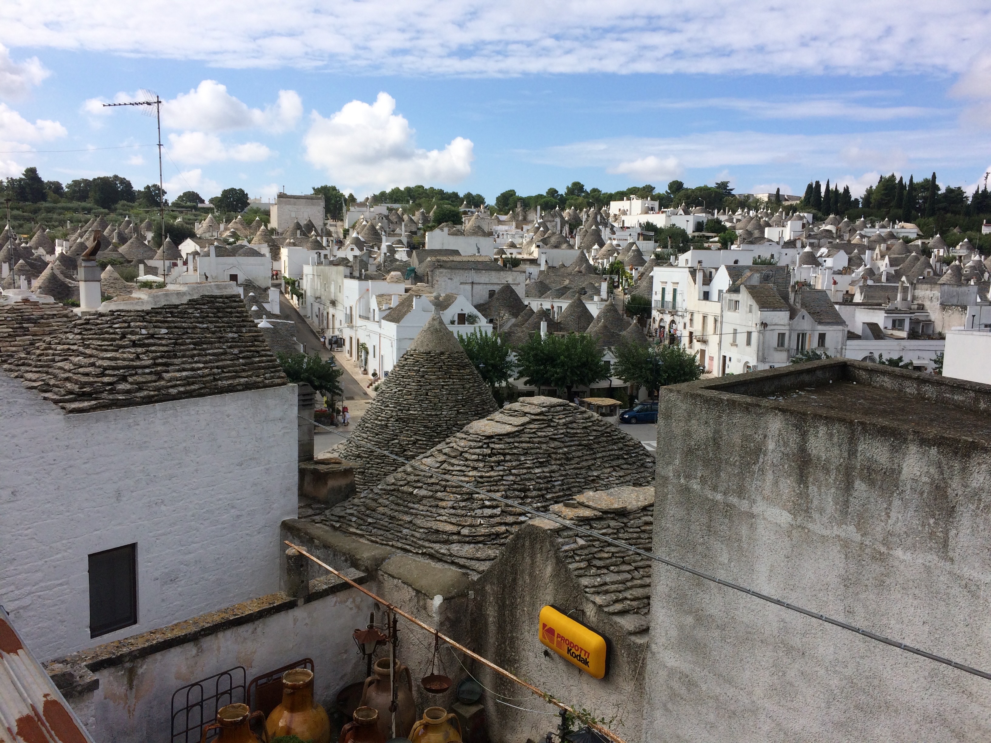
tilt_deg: -8.3
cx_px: 496
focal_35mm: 29
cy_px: 372
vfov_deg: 48.2
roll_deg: -1.4
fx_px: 830
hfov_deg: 61.7
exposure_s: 1/2740
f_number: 2.2
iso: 32
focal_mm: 4.15
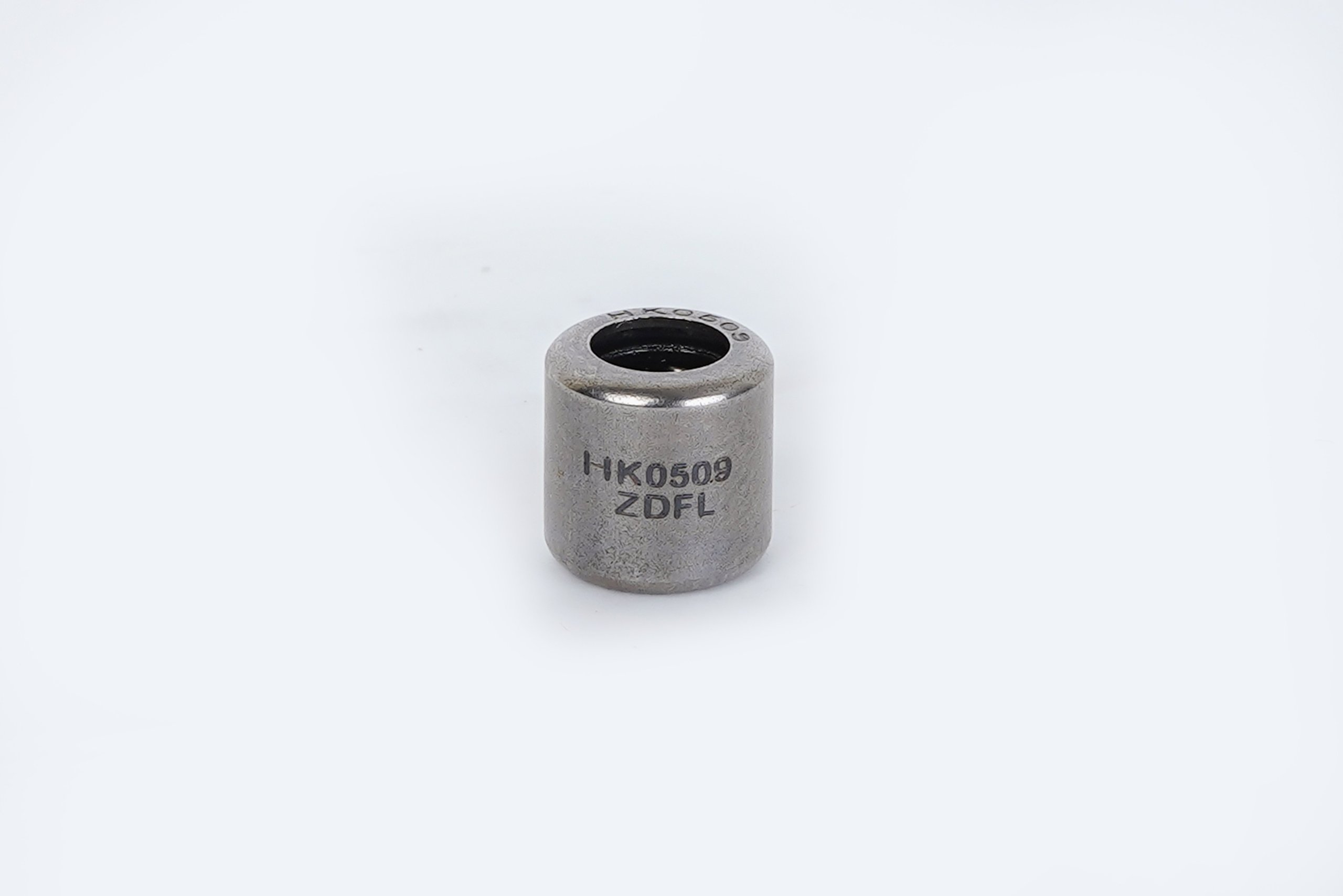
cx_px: 672
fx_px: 1865
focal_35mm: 50
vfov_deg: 27.0
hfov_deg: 39.6
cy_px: 448
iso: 100
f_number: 16
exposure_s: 1/160
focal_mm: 50
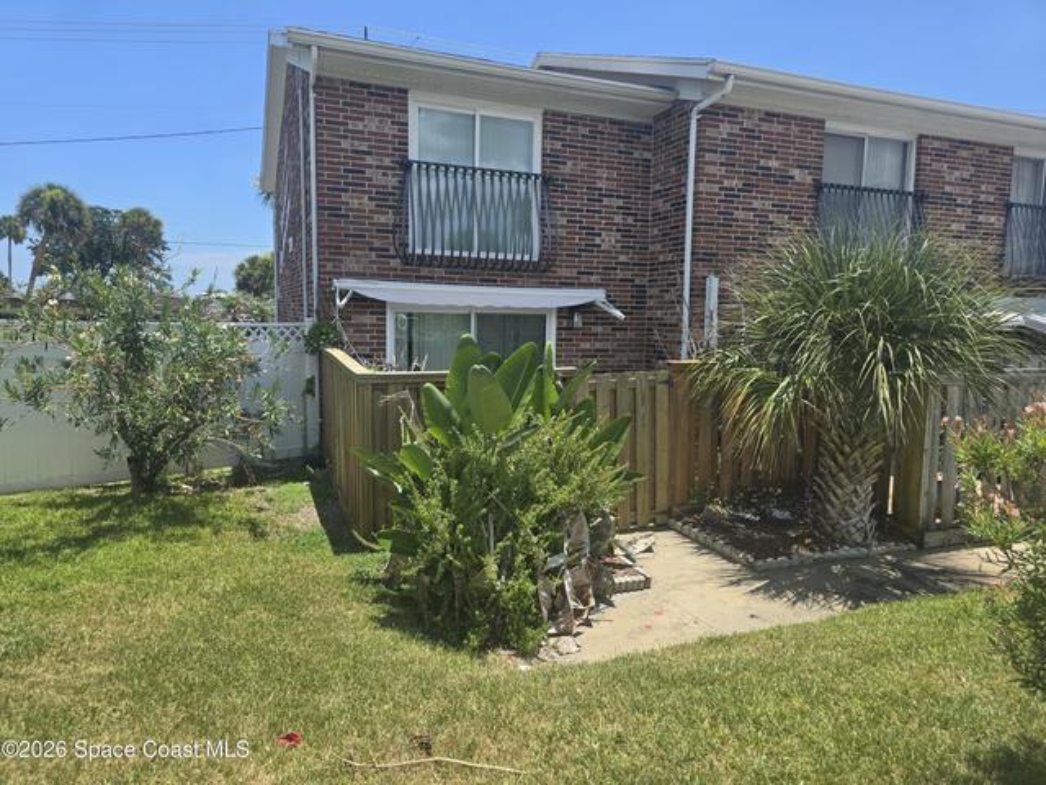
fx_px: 695
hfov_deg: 73.9
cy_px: 392
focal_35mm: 23
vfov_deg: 58.9
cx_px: 523
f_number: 1.7
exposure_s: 1/640
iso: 12
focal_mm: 6.3
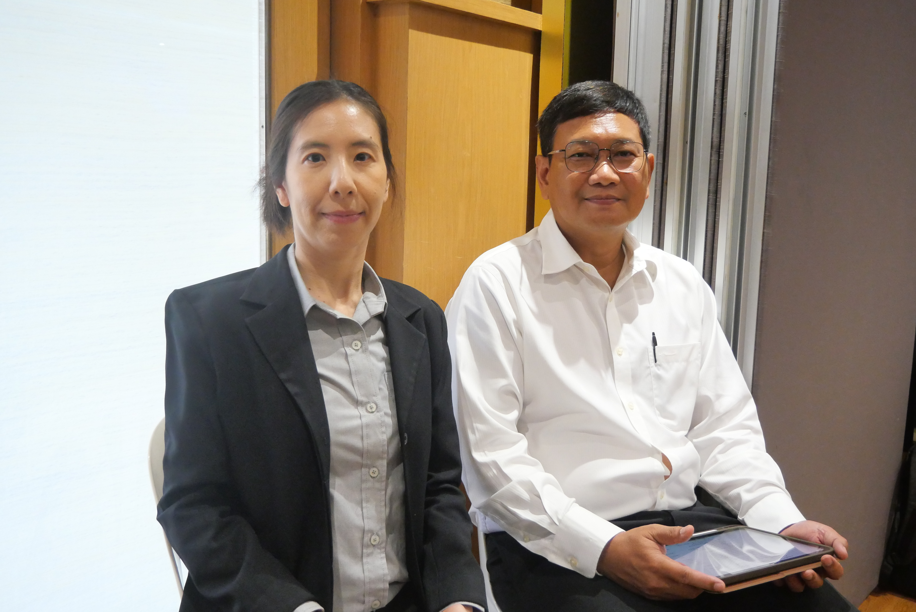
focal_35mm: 37
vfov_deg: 36.0
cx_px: 458
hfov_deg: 51.9
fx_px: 942
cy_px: 306
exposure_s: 1/100
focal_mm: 18
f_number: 3.9
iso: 3200
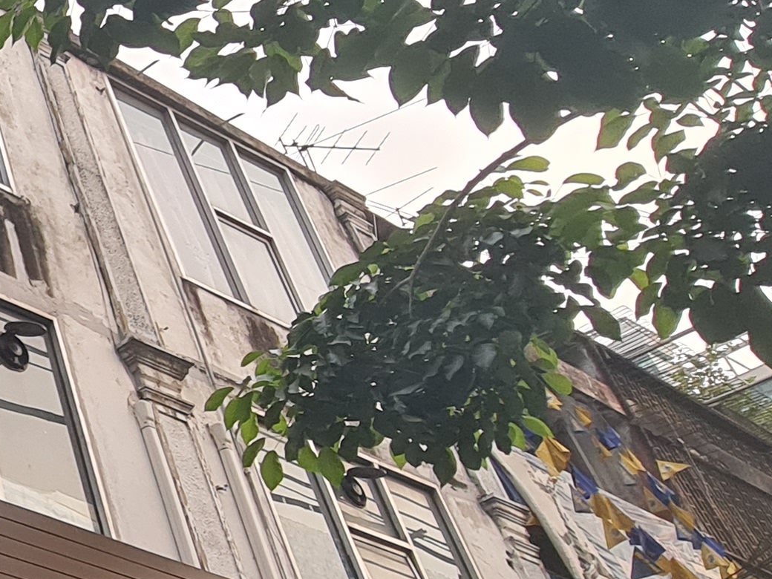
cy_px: 353
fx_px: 1115
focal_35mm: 50
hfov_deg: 27.2
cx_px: -374
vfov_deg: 29.0
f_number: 2.2
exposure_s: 1/50
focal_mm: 2.2
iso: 160
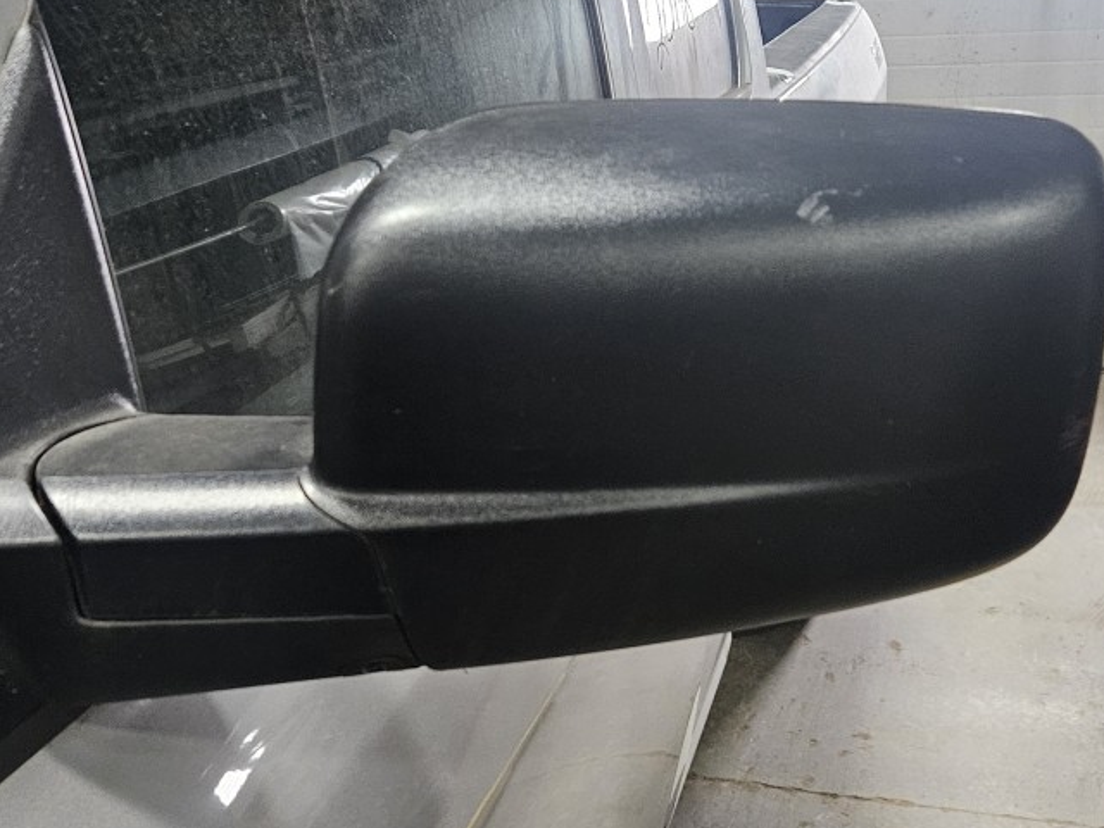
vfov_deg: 31.3
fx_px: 1467
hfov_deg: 41.2
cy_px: 536
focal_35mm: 46
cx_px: 550
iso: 1000
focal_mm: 5.4
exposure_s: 1/120
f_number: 1.8
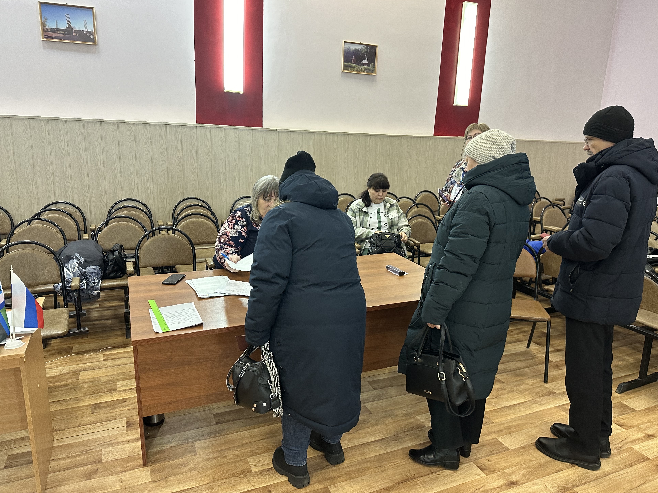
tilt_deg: -12.4
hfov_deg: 69.4
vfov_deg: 54.9
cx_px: 340
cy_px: 239
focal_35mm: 25
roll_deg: -2.0
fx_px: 475
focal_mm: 6.86
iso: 250
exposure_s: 1/50
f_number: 1.78
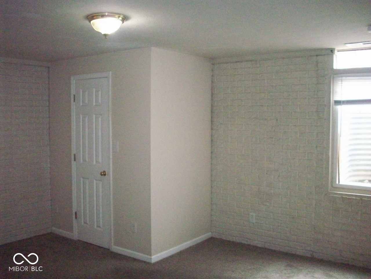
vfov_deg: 38.7
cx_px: 186
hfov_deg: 50.1
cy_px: 140
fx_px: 397
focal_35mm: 37
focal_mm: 6.2
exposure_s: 1/128
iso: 800
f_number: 2.8
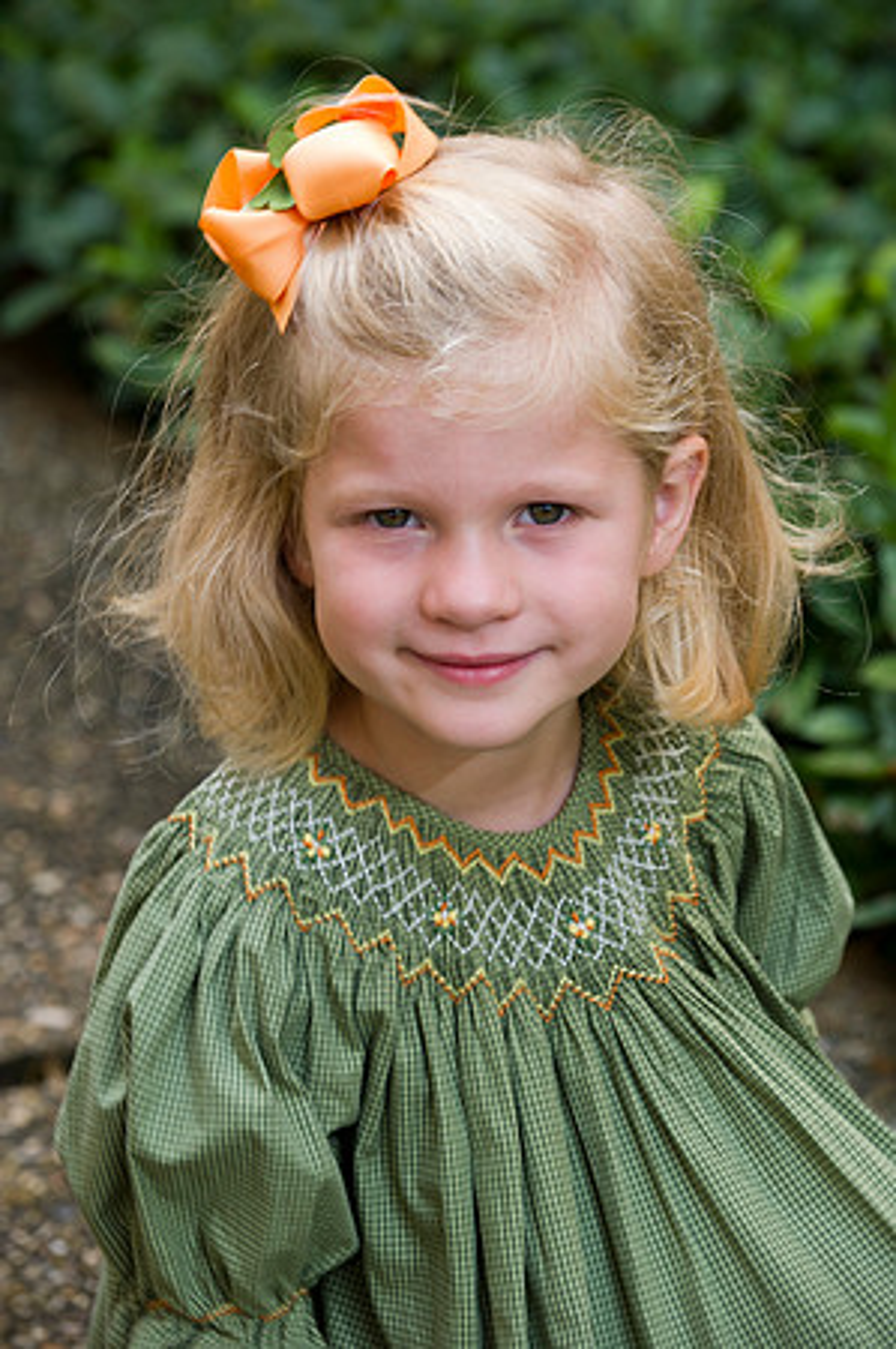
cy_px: 674
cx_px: 448
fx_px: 4490
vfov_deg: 17.1
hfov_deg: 11.4
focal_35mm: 120
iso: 320
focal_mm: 120
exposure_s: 1/60
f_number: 5.6
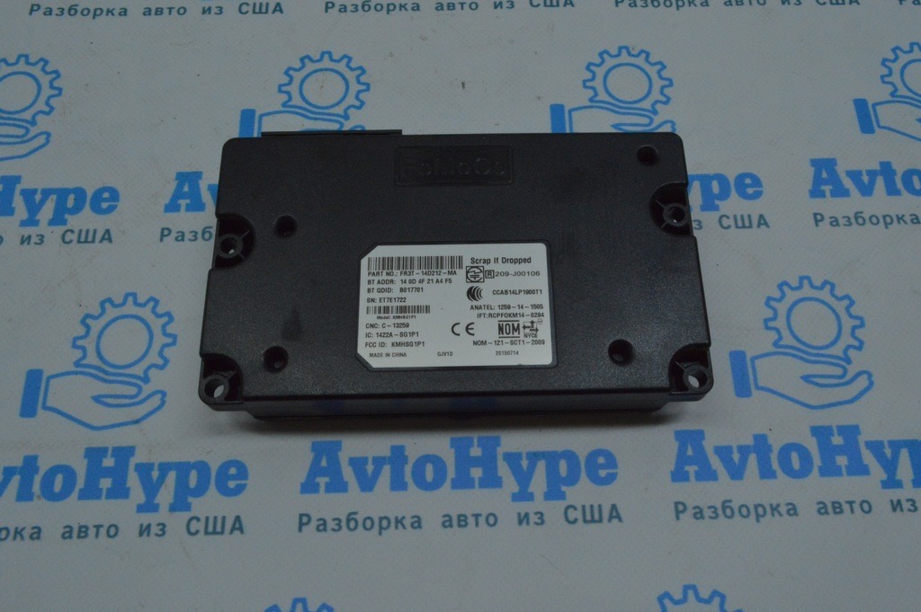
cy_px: 306
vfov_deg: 47.9
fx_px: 690
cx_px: 460
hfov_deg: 67.4
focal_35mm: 27
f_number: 22
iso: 3200
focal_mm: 18
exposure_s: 1/80
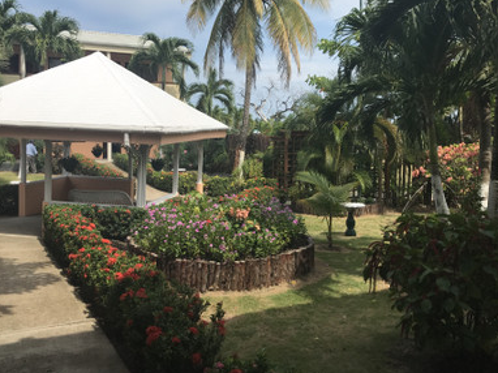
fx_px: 474
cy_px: 161
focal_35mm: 33
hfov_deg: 55.3
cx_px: 226
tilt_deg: -2.4
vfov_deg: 42.8
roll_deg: -1.4
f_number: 1.8
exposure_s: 1/2660
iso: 20
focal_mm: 3.99
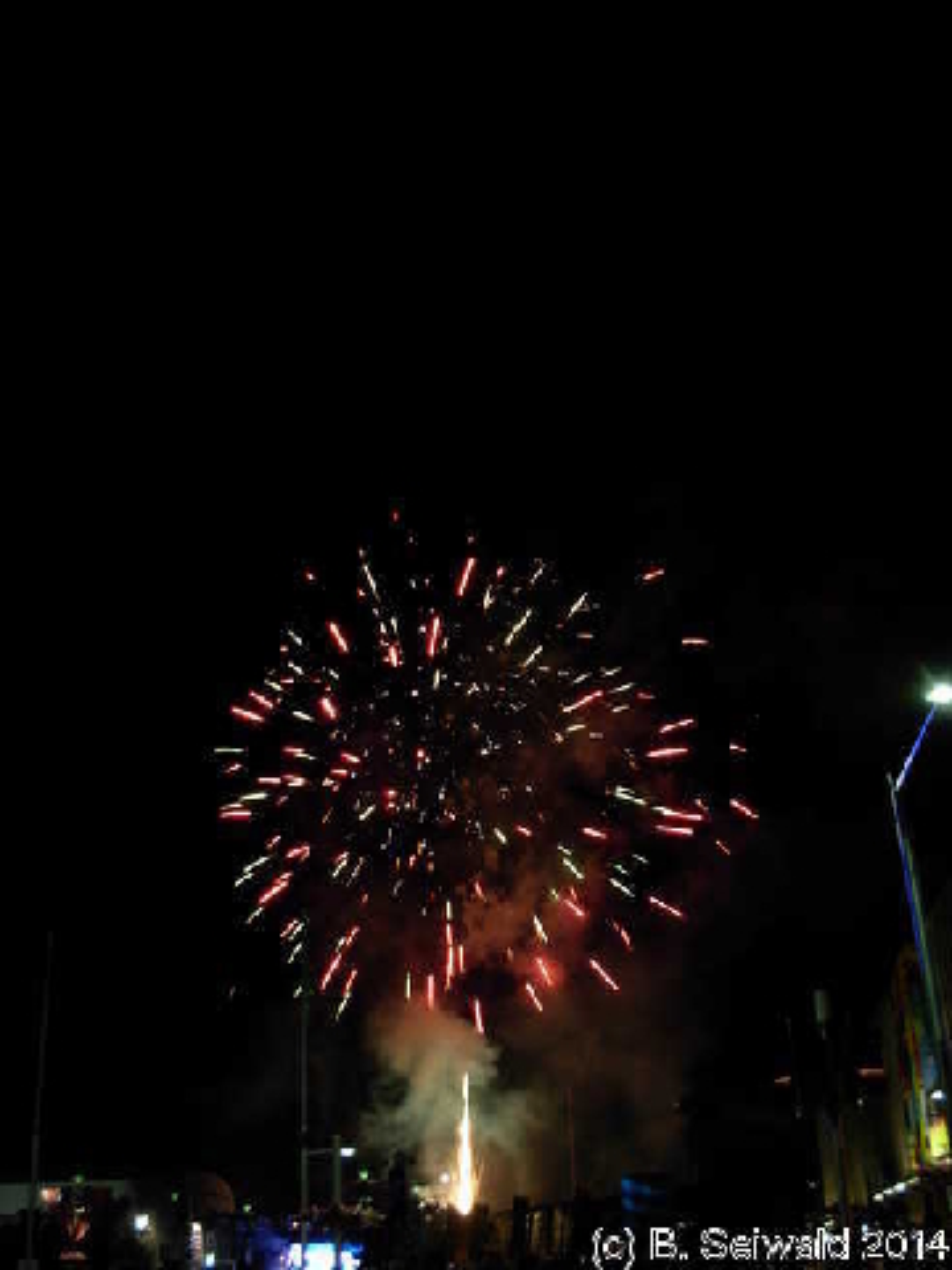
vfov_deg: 49.0
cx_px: 476
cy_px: 635
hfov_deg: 37.7
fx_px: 1393
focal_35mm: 38
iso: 79
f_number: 2.9
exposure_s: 1/4.1
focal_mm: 6.3
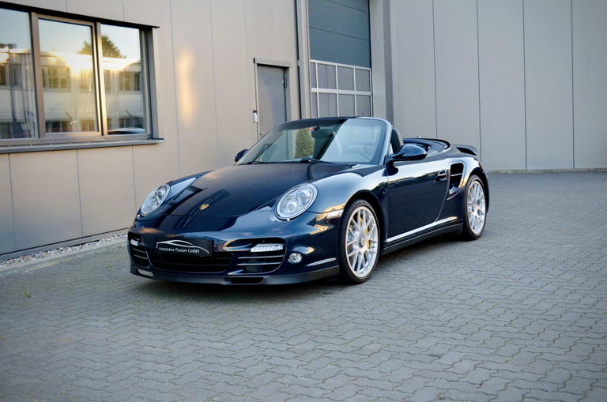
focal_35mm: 48
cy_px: 201
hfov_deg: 41.2
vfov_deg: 28.0
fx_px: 808
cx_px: 304
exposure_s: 1/100
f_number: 5
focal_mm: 32
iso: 400
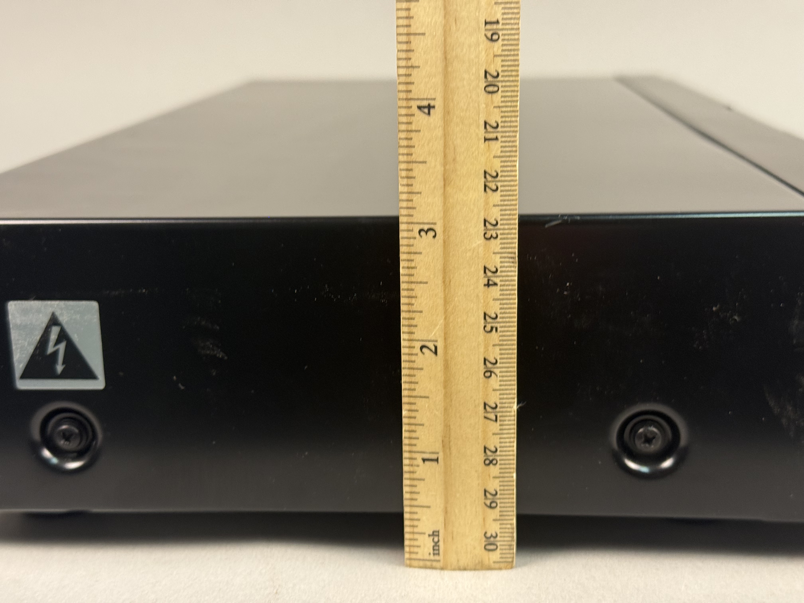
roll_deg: +1.7
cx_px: 402
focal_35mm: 48
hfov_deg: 39.7
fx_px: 1115
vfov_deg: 30.3
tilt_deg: -14.7
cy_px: 302
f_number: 1.78
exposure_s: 1/60
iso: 100
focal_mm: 6.76
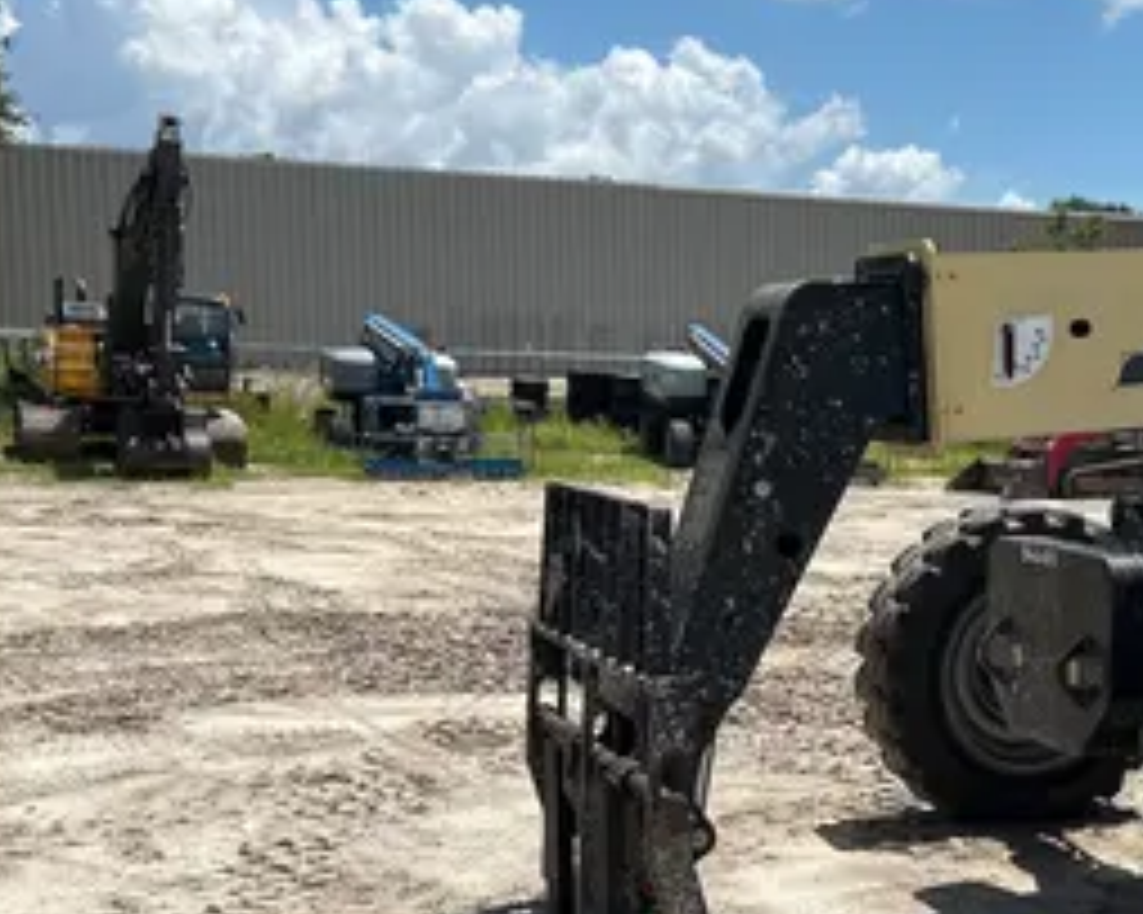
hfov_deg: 31.9
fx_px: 1860
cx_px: 1098
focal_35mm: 55
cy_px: 588
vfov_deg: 27.5
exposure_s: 1/5319
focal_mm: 5.7
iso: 50
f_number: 1.5
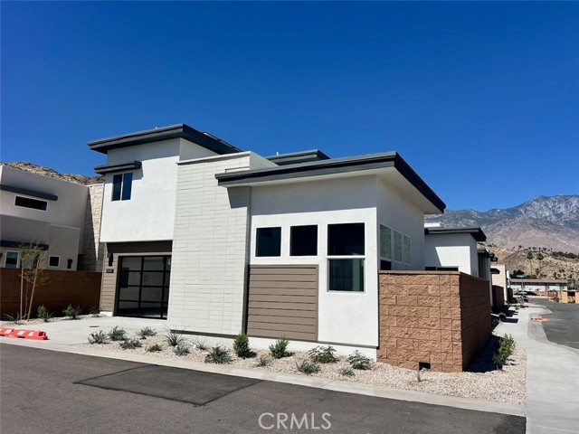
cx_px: 290
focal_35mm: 26
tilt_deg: +8.7
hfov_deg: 67.3
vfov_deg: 53.1
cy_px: 217
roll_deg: -2.1
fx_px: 435
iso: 50
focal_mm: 5.7
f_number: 1.5
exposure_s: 1/8696
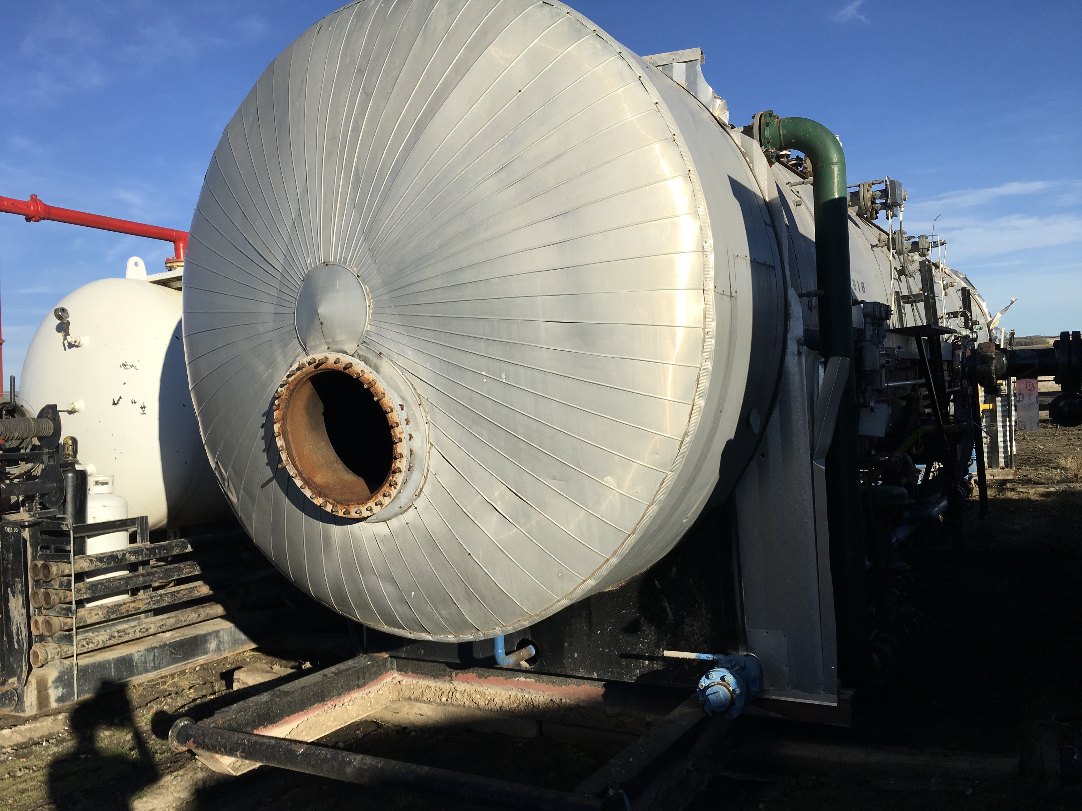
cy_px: 406
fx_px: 906
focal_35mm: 29
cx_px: 541
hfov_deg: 61.7
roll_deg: +5.1
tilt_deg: -5.2
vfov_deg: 48.2
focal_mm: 4.15
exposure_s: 1/2331
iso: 25
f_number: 2.2
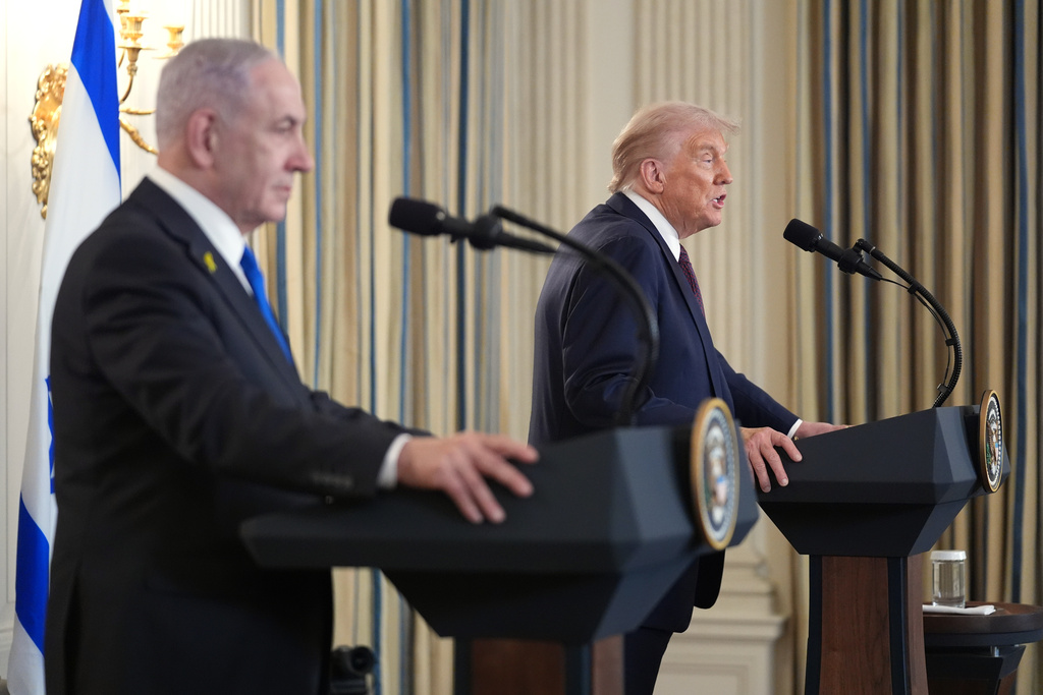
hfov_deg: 20.0
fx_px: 2955
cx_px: 522
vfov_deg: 13.4
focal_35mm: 102
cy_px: 348
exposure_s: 1/250
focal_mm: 102
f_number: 2.8
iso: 4000
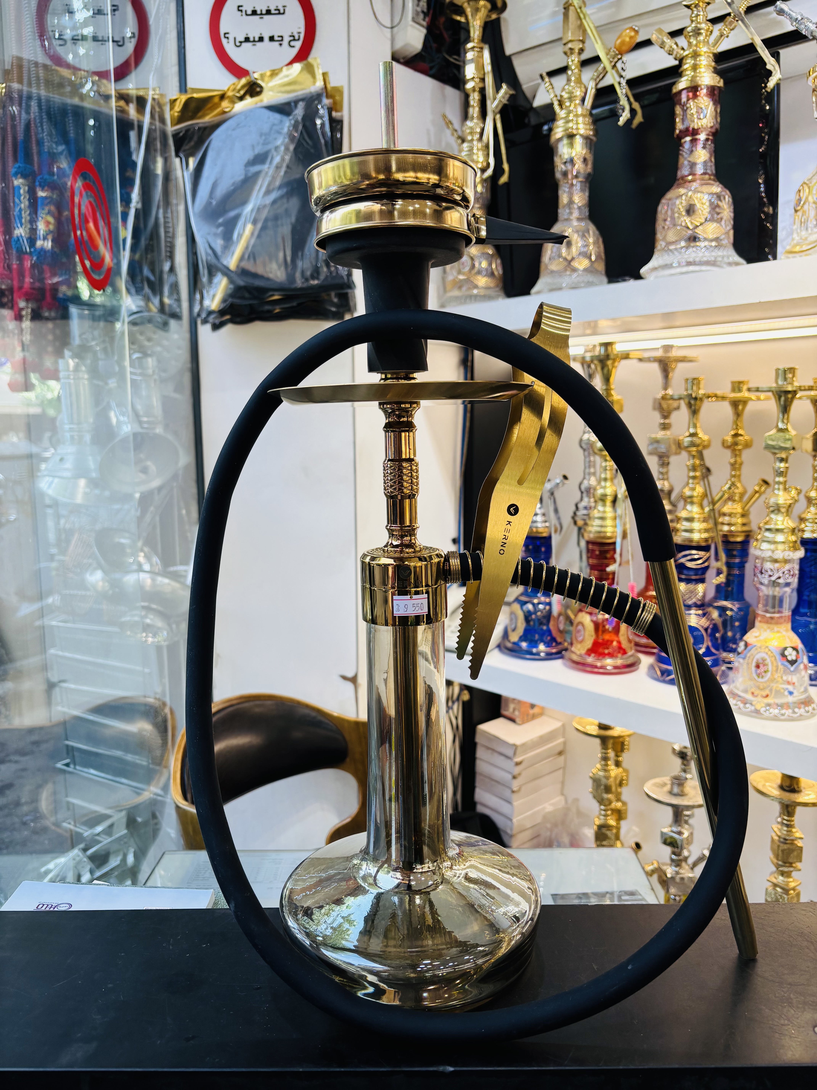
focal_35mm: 26
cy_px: 545
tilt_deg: -8.2
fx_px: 818
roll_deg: +0.1
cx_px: 408
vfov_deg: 67.3
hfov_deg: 53.1
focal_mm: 5.96
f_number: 1.6
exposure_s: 1/154
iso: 40
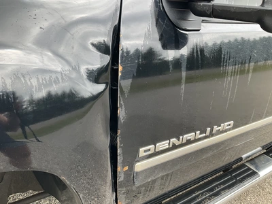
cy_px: 102
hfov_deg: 61.7
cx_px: 136
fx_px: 228
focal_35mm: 29
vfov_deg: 48.2
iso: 20
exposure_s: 1/141
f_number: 1.8
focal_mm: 3
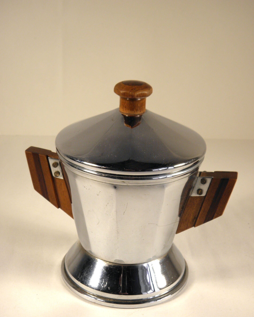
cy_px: 171
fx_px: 536
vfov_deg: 33.0
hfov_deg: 26.7
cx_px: 128
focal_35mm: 57
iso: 100
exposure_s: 1/80
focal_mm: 9.7
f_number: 4.1
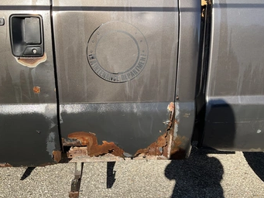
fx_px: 259
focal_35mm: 34
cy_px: 108
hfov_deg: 53.9
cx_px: 125
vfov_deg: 41.8
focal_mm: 3
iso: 25
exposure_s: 1/842
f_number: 1.8
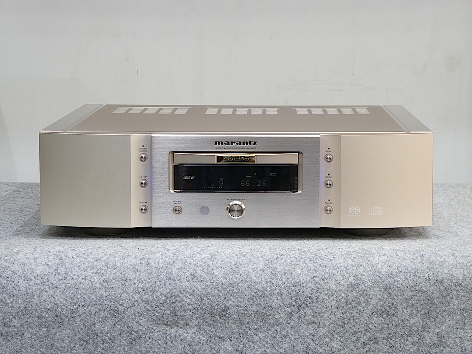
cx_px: 236
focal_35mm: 98
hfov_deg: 20.0
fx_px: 1336
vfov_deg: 15.1
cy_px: 177
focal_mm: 17.5
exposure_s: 1/15
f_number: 5
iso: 200
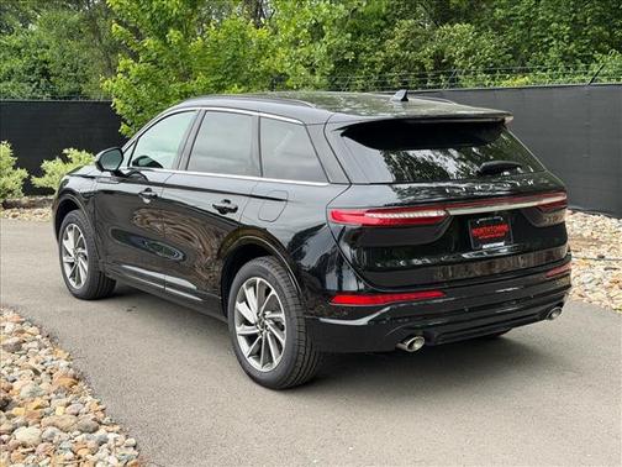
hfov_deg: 39.7
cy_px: 234
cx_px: 311
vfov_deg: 30.3
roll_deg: +2.4
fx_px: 862
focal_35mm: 48
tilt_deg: -9.7
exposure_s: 1/549
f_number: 1.78
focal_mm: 6.76
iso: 80
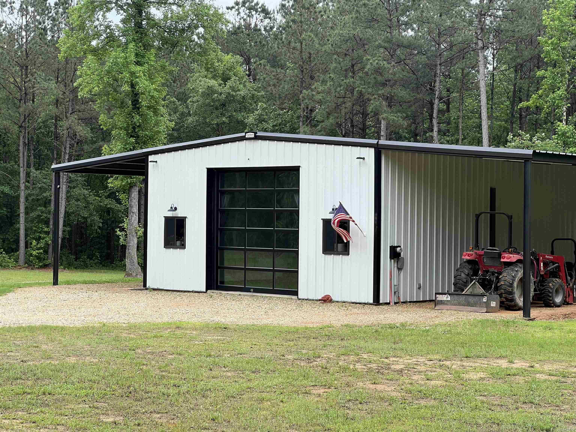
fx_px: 1281
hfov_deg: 25.3
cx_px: 288
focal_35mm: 77
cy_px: 216
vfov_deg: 19.1
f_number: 2.8
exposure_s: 1/254
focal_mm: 9
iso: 32
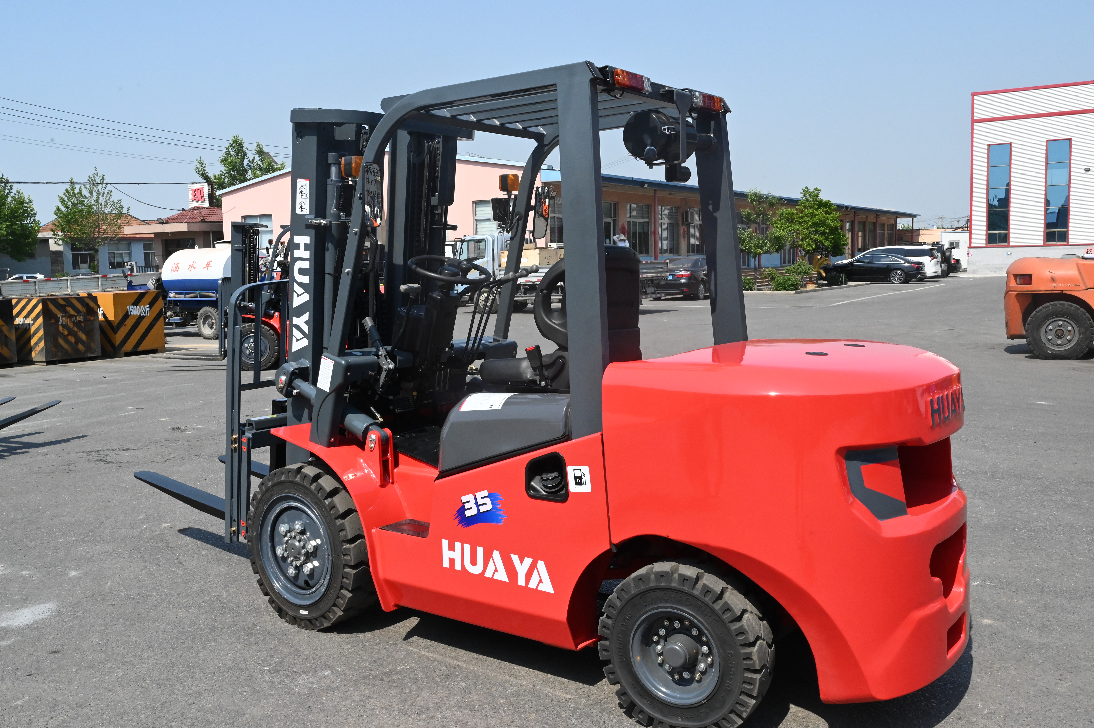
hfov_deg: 58.0
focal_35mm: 32
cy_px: 364
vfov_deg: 40.5
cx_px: 547
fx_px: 987
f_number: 18
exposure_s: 1/1250
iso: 2500
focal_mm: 32.5
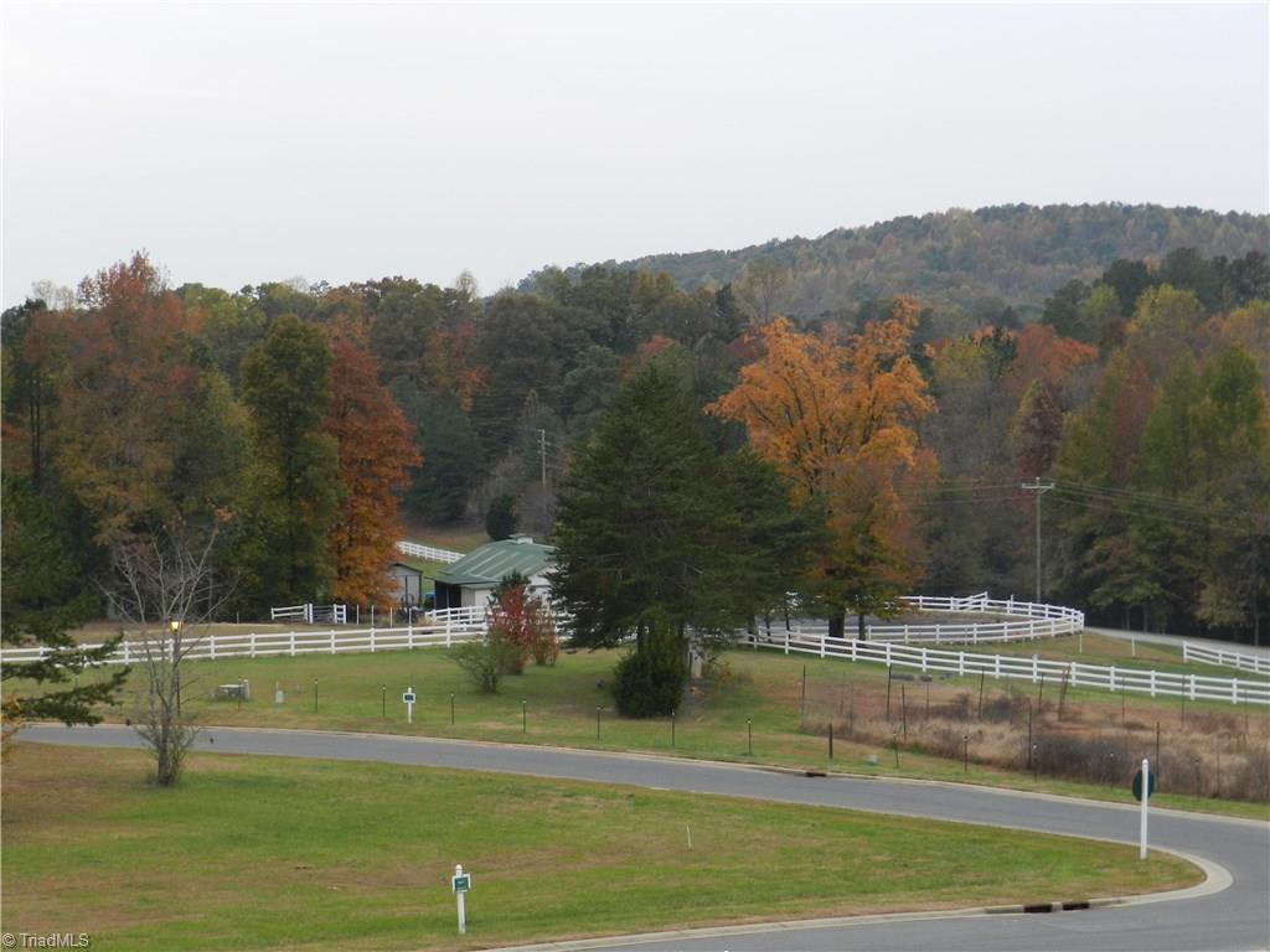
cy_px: 476
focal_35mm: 84
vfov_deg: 17.6
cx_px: 635
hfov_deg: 23.3
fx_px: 3082
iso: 160
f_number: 4.4
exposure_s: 1/50
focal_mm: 14.9
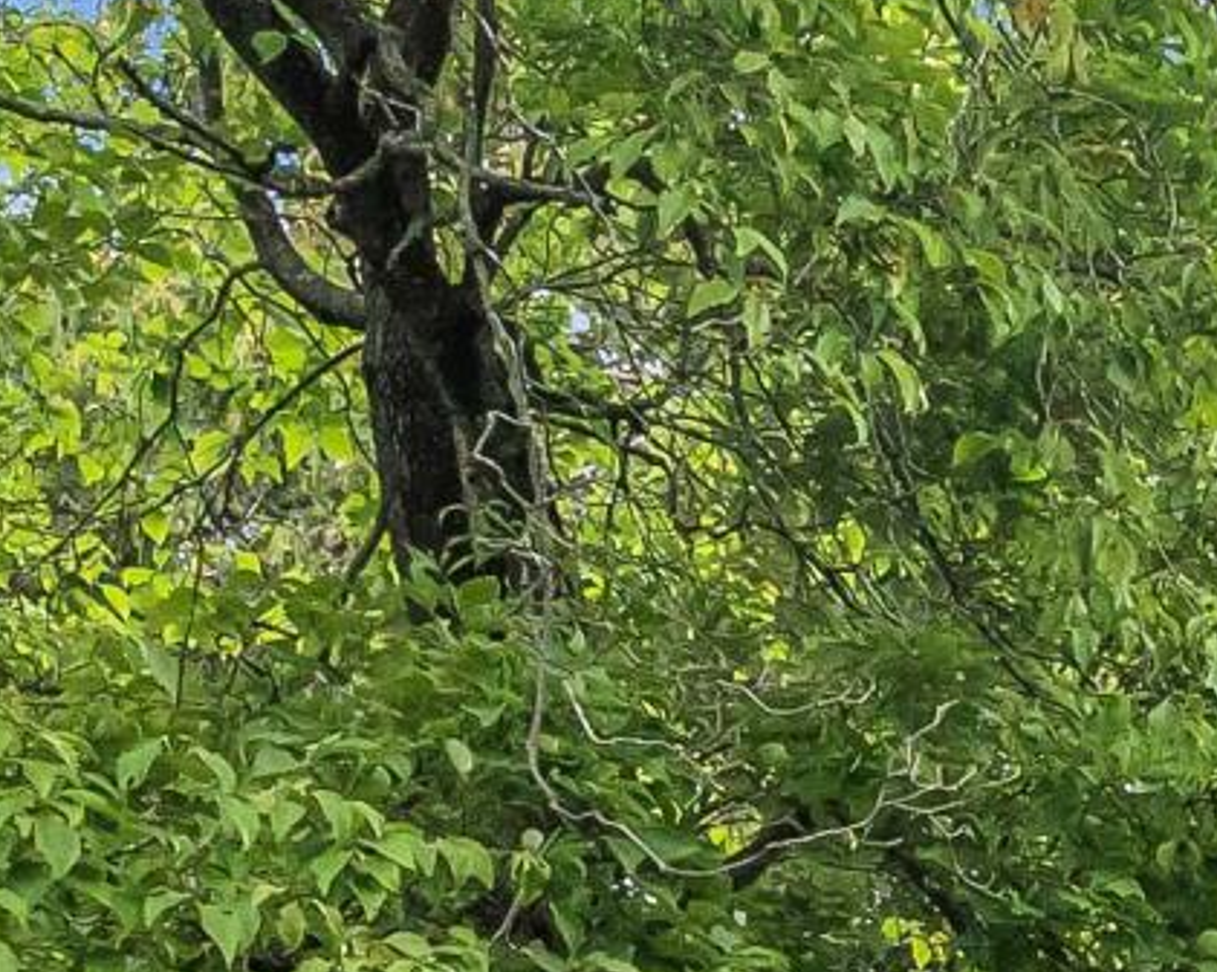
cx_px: 1833
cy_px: 1637
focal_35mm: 167
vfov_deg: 8.9
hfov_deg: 11.1
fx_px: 6010
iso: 330
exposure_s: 1/1600
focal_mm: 12.29
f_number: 2.8
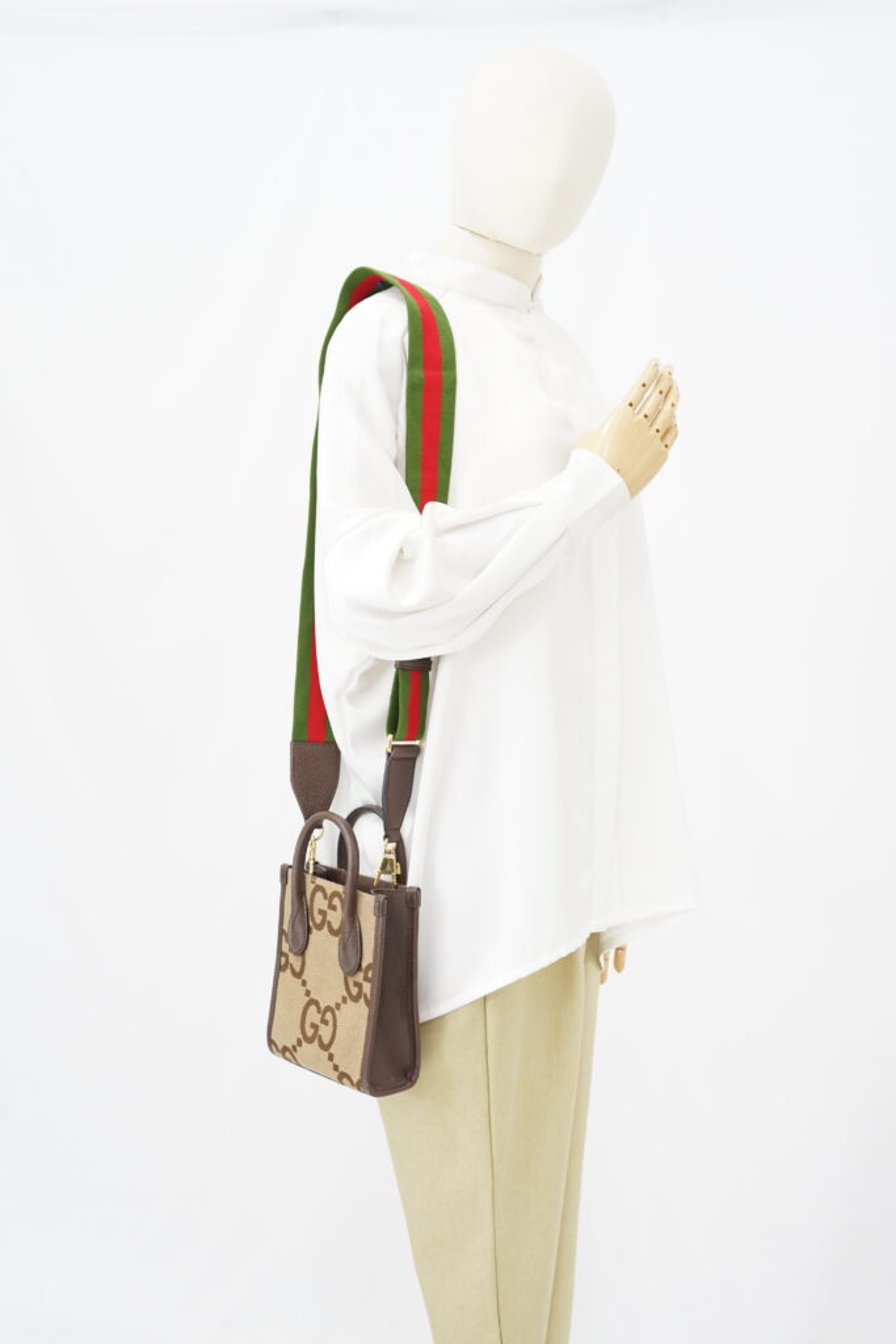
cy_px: 672
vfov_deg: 39.6
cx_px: 448
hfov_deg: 27.0
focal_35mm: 50
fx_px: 1866
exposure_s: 1/6
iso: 640
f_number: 6.3
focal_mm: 50
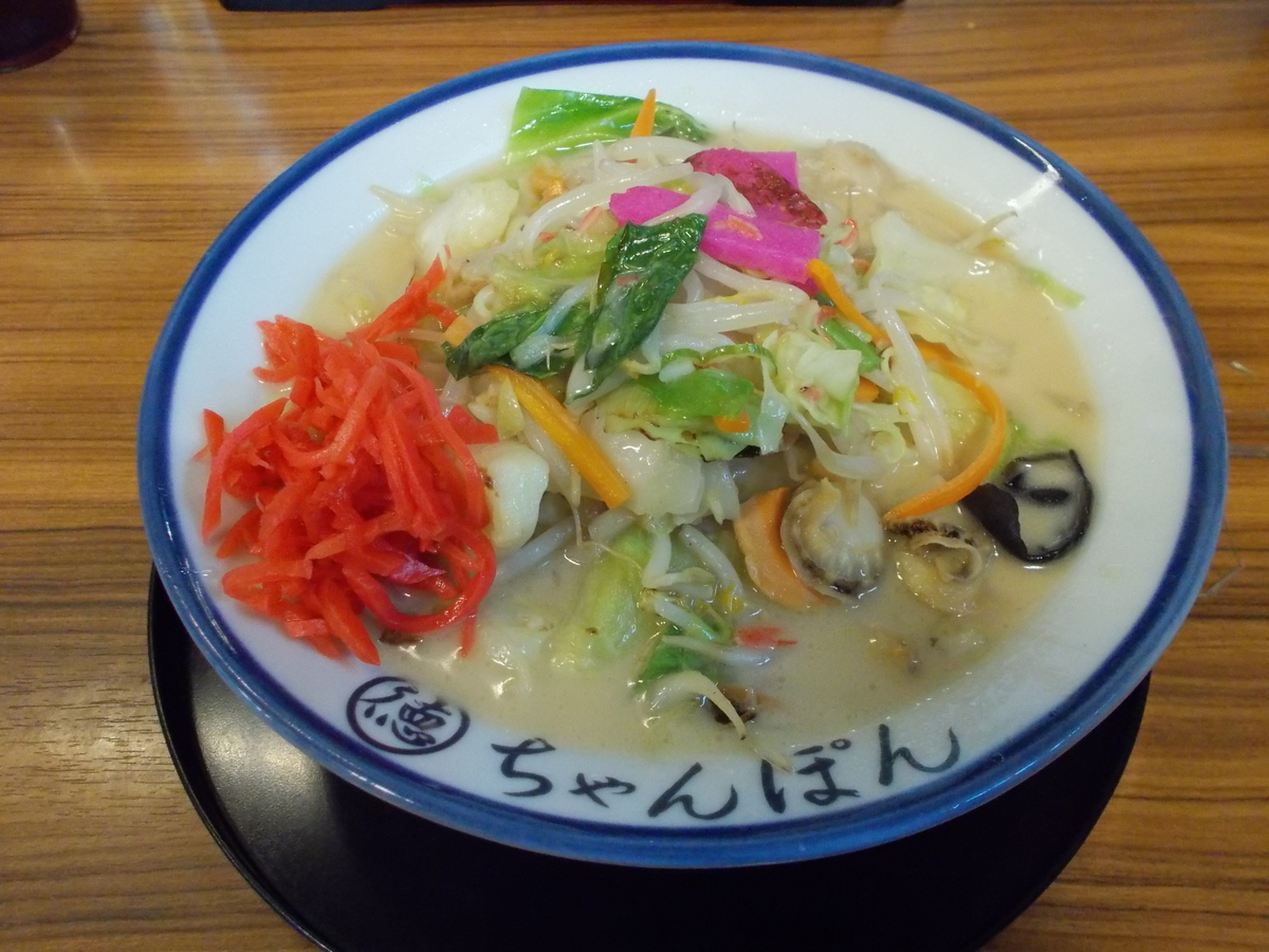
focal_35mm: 30
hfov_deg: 60.0
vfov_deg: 46.8
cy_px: 476
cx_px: 634
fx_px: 1100
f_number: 3.4
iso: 800
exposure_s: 1/50
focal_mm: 5.3
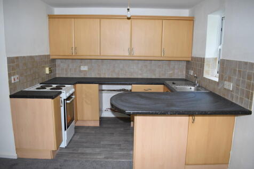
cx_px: 127
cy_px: 84
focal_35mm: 27
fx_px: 190
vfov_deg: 47.9
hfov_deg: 67.4
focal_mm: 18
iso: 800
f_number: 4
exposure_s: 1/125
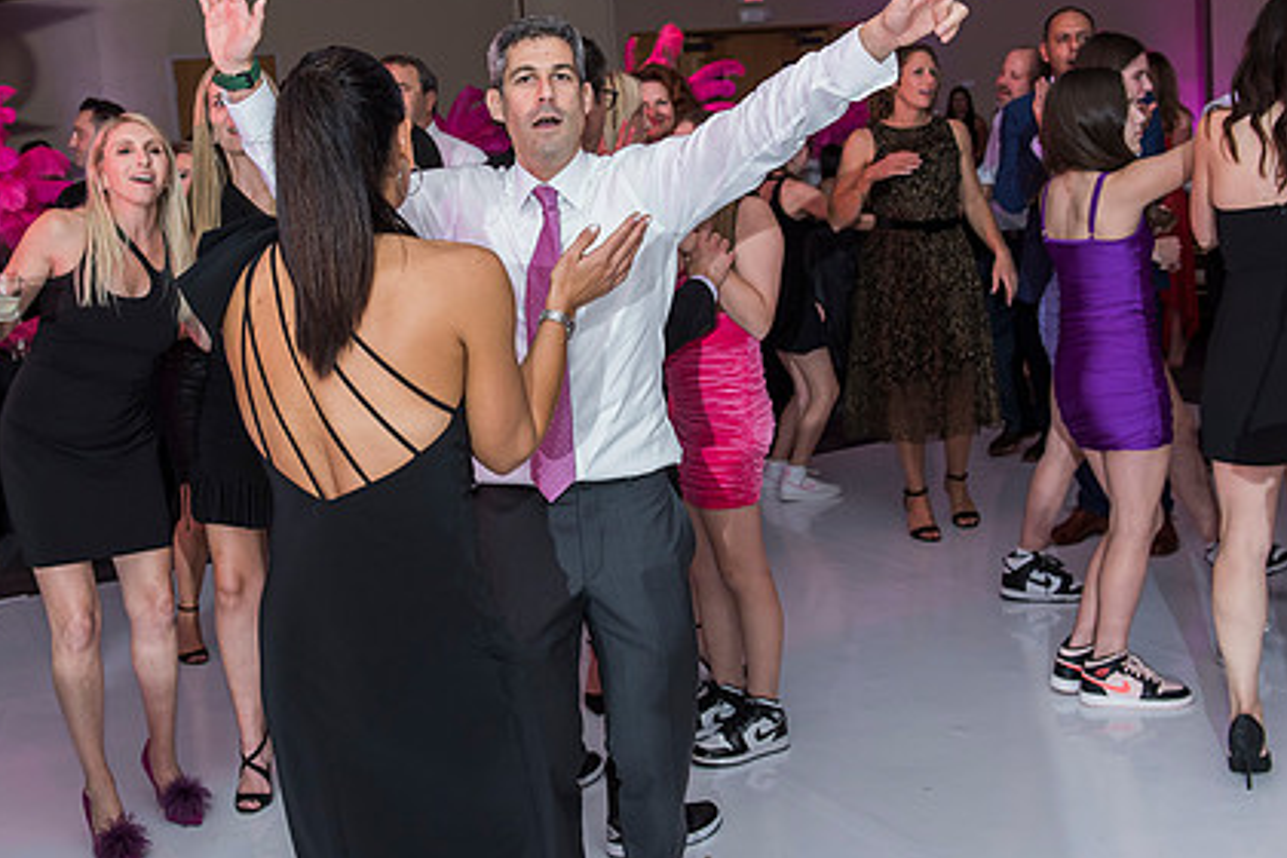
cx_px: 552
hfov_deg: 41.8
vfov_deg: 28.6
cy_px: 351
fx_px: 1680
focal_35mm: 47
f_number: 4.5
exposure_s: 1/100
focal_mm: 34
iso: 800
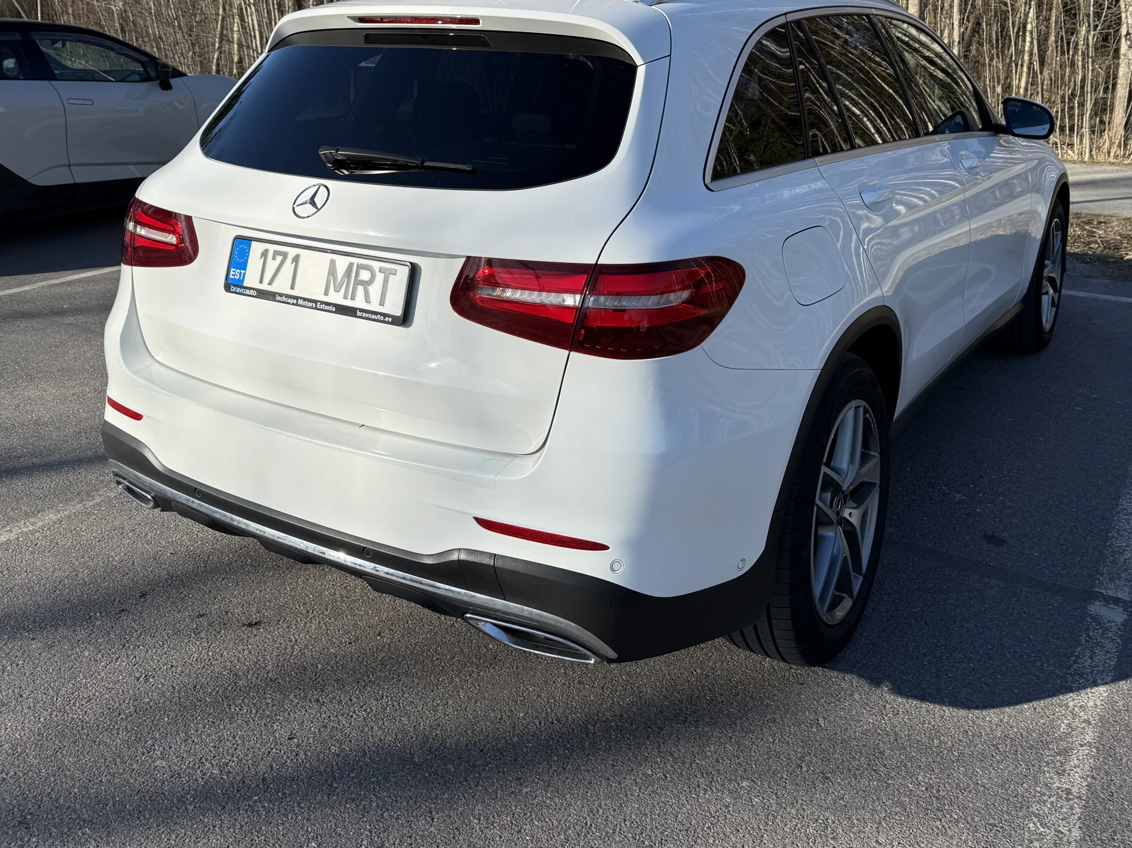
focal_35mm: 33
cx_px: 559
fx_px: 1079
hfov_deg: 55.4
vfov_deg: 40.9
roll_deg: +1.7
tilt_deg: -9.4
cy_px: 153
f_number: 1.78
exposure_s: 1/3584
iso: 80
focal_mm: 6.76
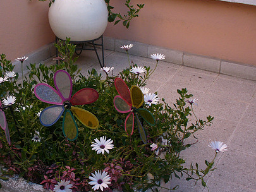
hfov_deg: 35.9
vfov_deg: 27.5
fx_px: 392
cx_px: 92
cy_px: 109
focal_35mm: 53
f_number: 2.8
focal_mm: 6.1
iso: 80
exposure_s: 1/320
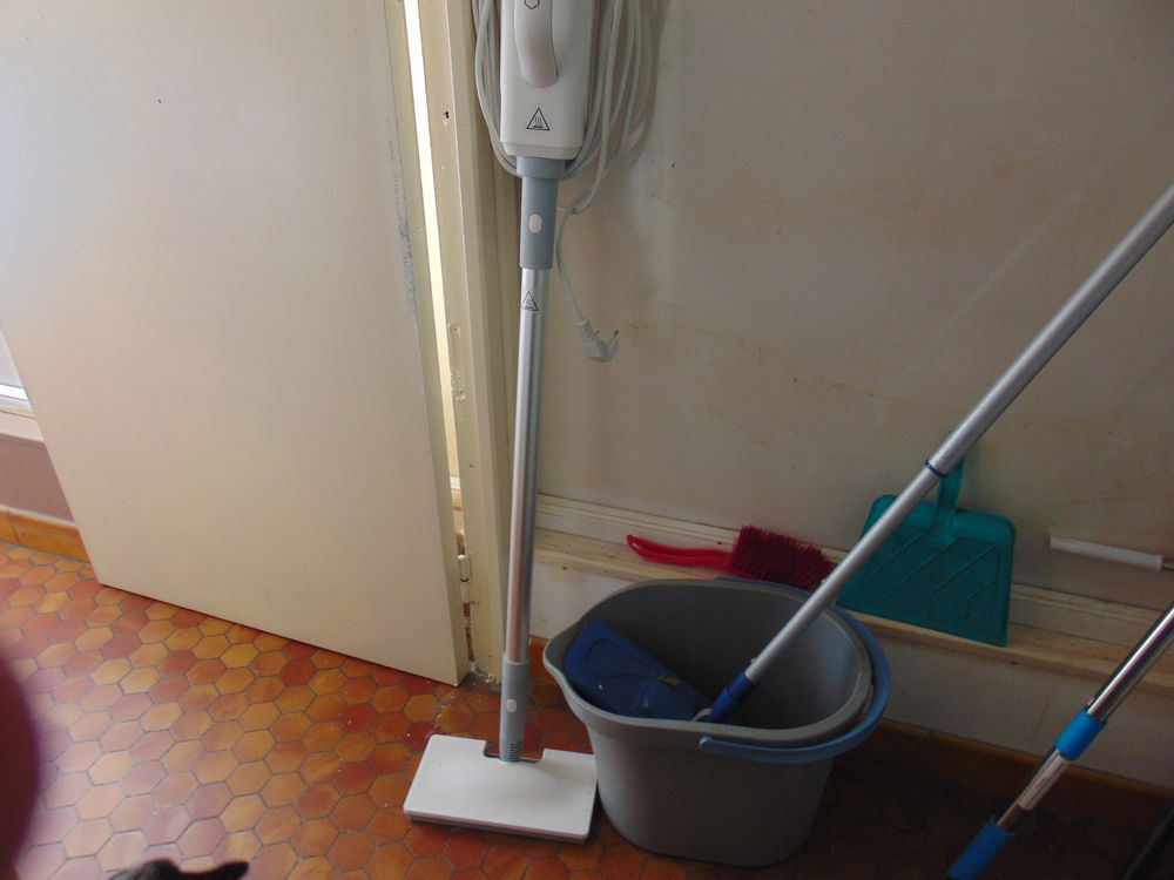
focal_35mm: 25
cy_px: 440
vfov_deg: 54.9
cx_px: 587
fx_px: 848
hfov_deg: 69.4
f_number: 3
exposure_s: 1/30
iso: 100
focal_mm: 4.5
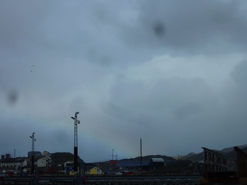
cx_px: 124
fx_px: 557
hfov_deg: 25.0
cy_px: 92
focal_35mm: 78
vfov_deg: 18.9
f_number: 5.6
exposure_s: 1/1000
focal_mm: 12.8
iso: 80
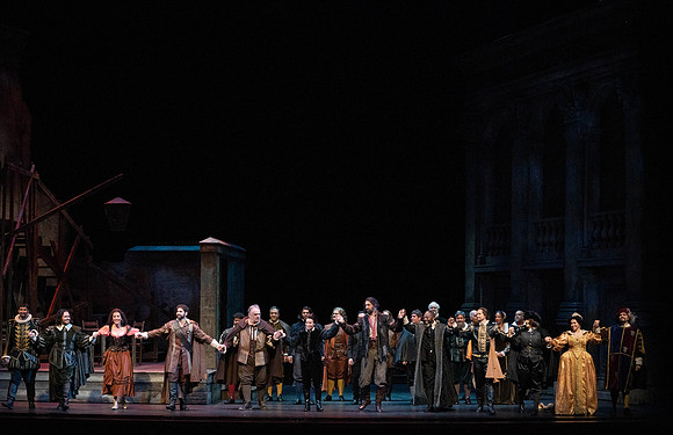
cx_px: 337
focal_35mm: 71
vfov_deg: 18.7
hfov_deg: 28.6
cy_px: 224
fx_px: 1321
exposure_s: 1/250
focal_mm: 70
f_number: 9
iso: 6400
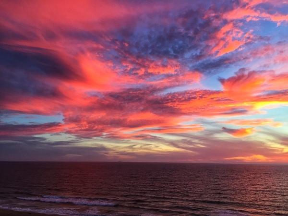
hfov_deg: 61.7
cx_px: 144
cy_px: 108
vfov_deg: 48.2
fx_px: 241
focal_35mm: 29
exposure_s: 1/40
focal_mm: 4.15
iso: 32
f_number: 2.2
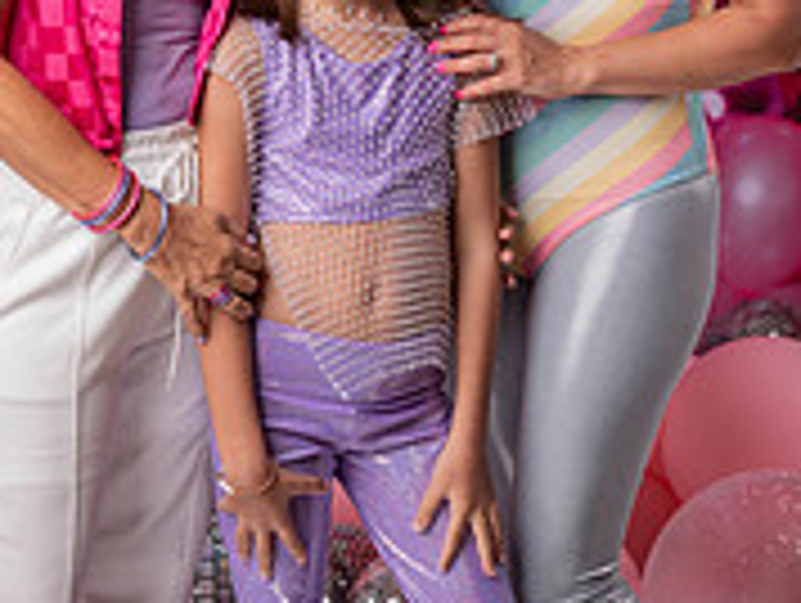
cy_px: 216
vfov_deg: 13.0
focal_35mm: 114
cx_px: 378
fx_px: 2641
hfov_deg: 17.2
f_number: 3.5
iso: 80
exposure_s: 1/100
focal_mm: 47
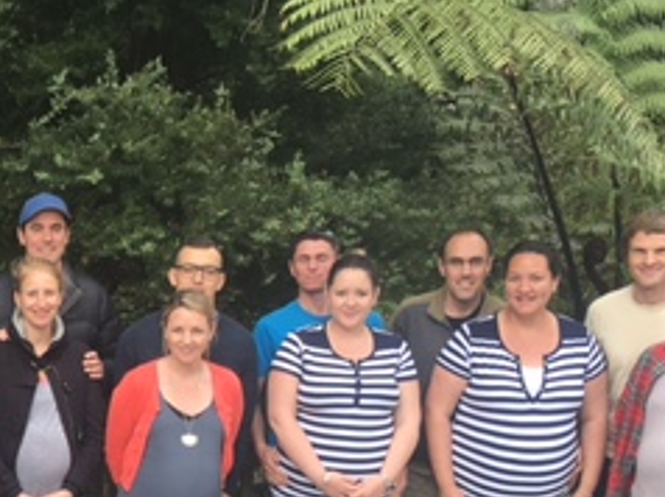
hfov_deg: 23.5
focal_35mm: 78
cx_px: -70
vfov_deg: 18.3
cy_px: 522
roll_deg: -1.5
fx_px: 1497
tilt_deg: -16.4
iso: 25
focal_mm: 4.15
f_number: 2.2
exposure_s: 1/153
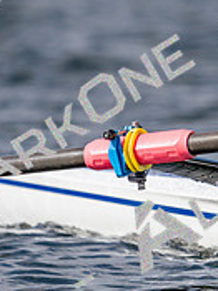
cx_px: 473
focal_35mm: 1361
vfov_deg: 1.5
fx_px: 11442
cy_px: 16
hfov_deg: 1.1
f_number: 6.3
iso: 160
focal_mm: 426
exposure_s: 1/1600
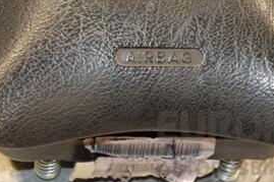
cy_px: -9
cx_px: 139
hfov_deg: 8.8
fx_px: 1780
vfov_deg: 5.8
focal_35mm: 234
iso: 800
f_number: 5.3
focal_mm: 70
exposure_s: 1/100
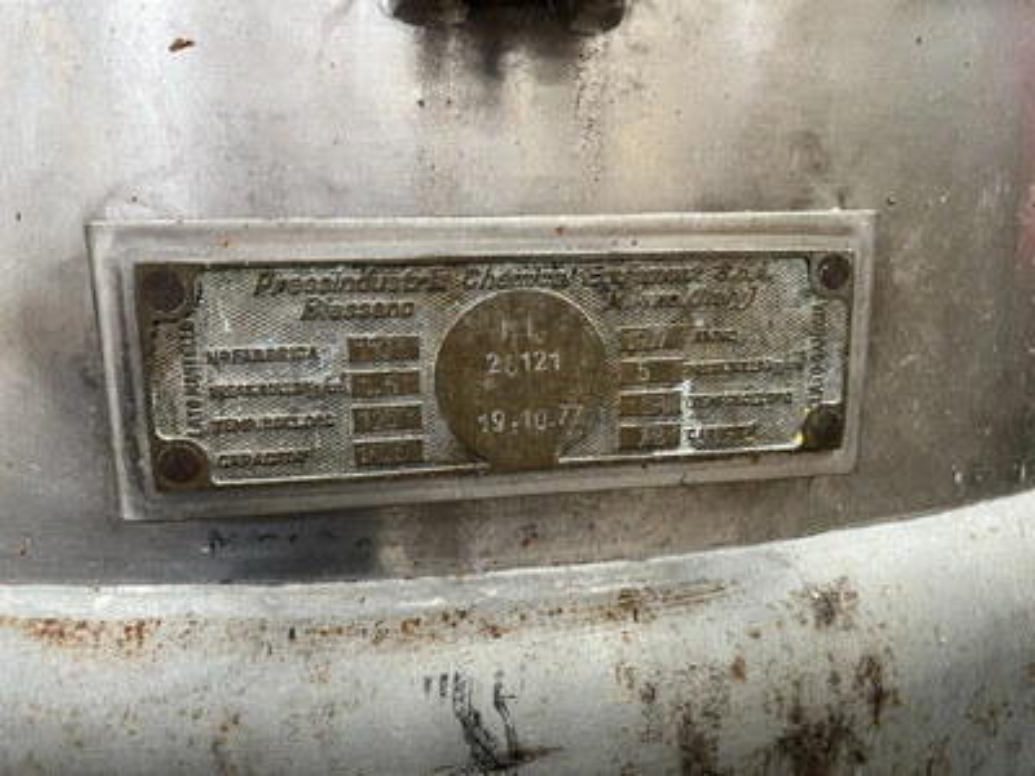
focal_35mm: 26
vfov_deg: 53.1
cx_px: 518
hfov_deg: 67.3
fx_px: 777
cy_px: 388
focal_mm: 5.1
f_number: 1.6
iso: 160
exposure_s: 1/60
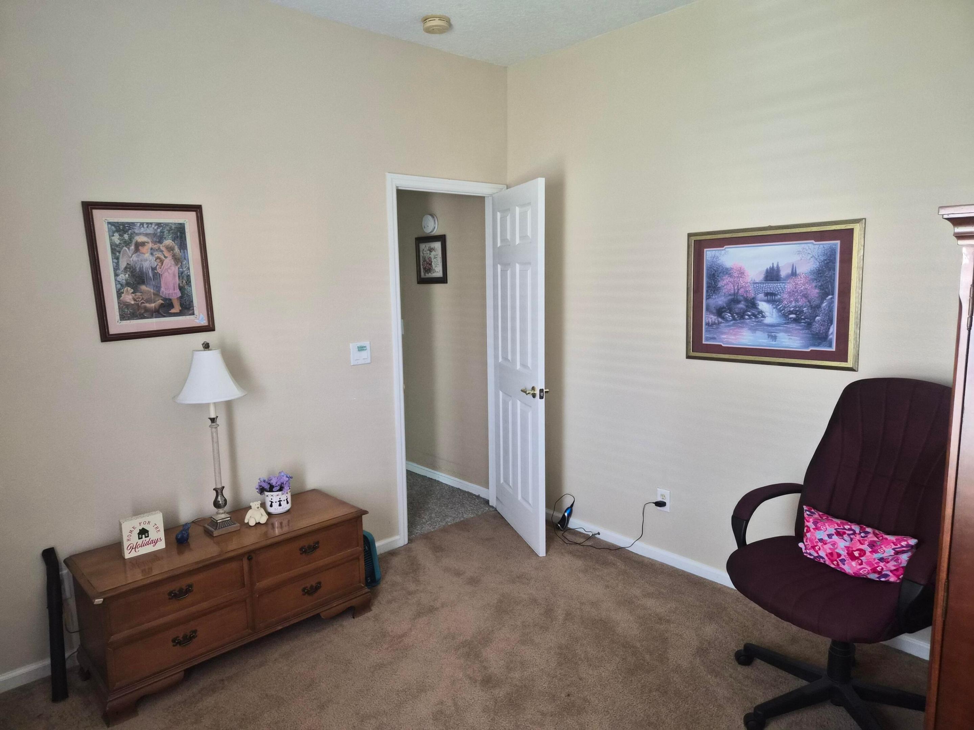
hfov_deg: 73.9
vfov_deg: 58.9
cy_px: 365
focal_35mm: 23
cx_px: 487
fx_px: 647
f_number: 1.8
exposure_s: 1/120
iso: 1000
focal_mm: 5.4
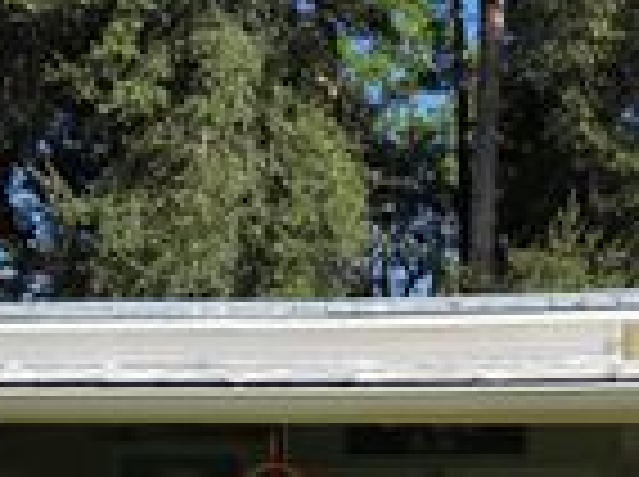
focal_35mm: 81
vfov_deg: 17.4
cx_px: 410
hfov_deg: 24.1
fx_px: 1493
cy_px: 565
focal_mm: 6.3
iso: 80
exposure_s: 1/4145
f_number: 1.7
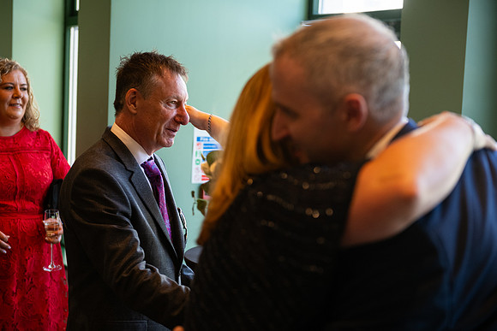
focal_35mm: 62
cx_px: 248
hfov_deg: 32.4
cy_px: 166
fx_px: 856
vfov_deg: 21.9
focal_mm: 62
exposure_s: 1/160
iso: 800
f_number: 3.5
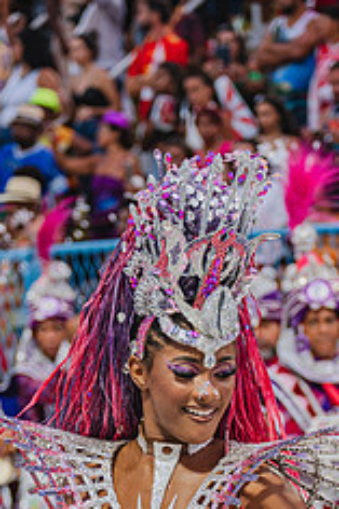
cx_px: 159
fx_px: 2829
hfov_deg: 6.9
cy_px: 466
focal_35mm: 200
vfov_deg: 10.2
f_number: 4.8
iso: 800
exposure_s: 1/250
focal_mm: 105
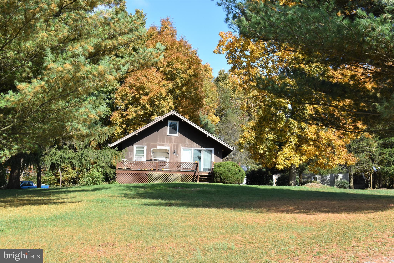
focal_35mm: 40
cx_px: 197
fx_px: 443
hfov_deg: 47.9
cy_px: 132
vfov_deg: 33.0
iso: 200
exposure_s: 1/320
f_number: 8
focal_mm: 27
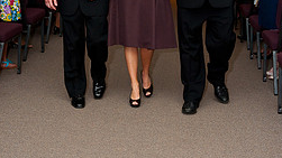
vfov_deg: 13.1
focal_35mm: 90
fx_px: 673
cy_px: -27
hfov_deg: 23.7
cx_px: 134
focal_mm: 48
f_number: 5.6
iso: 1250
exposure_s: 1/60
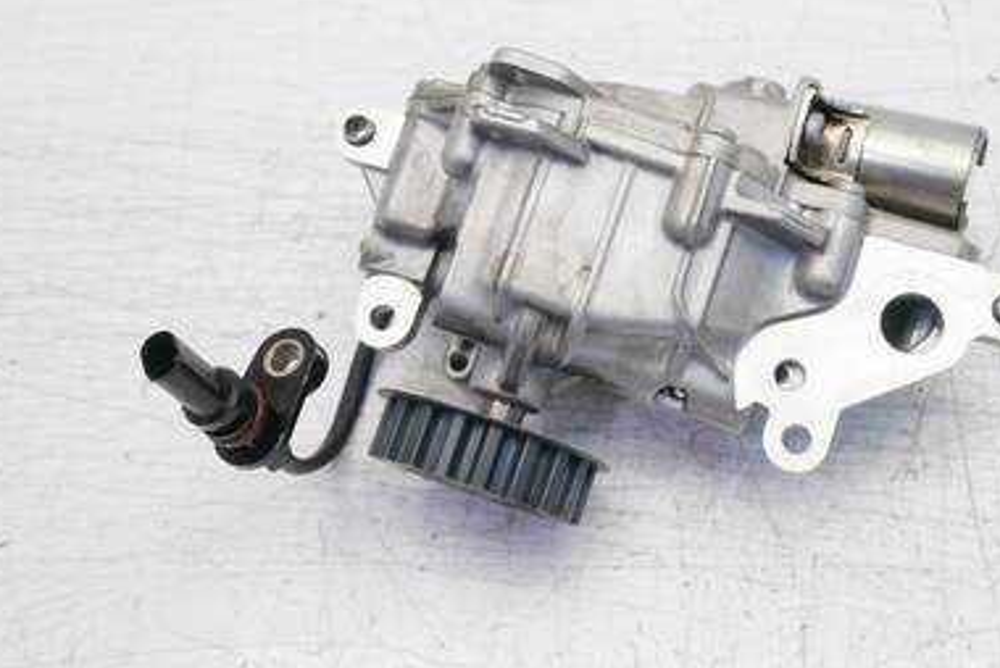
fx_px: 1168
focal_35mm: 42
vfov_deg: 31.9
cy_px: 305
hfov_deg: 46.0
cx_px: 613
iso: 200
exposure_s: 1/100
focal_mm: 16
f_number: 4
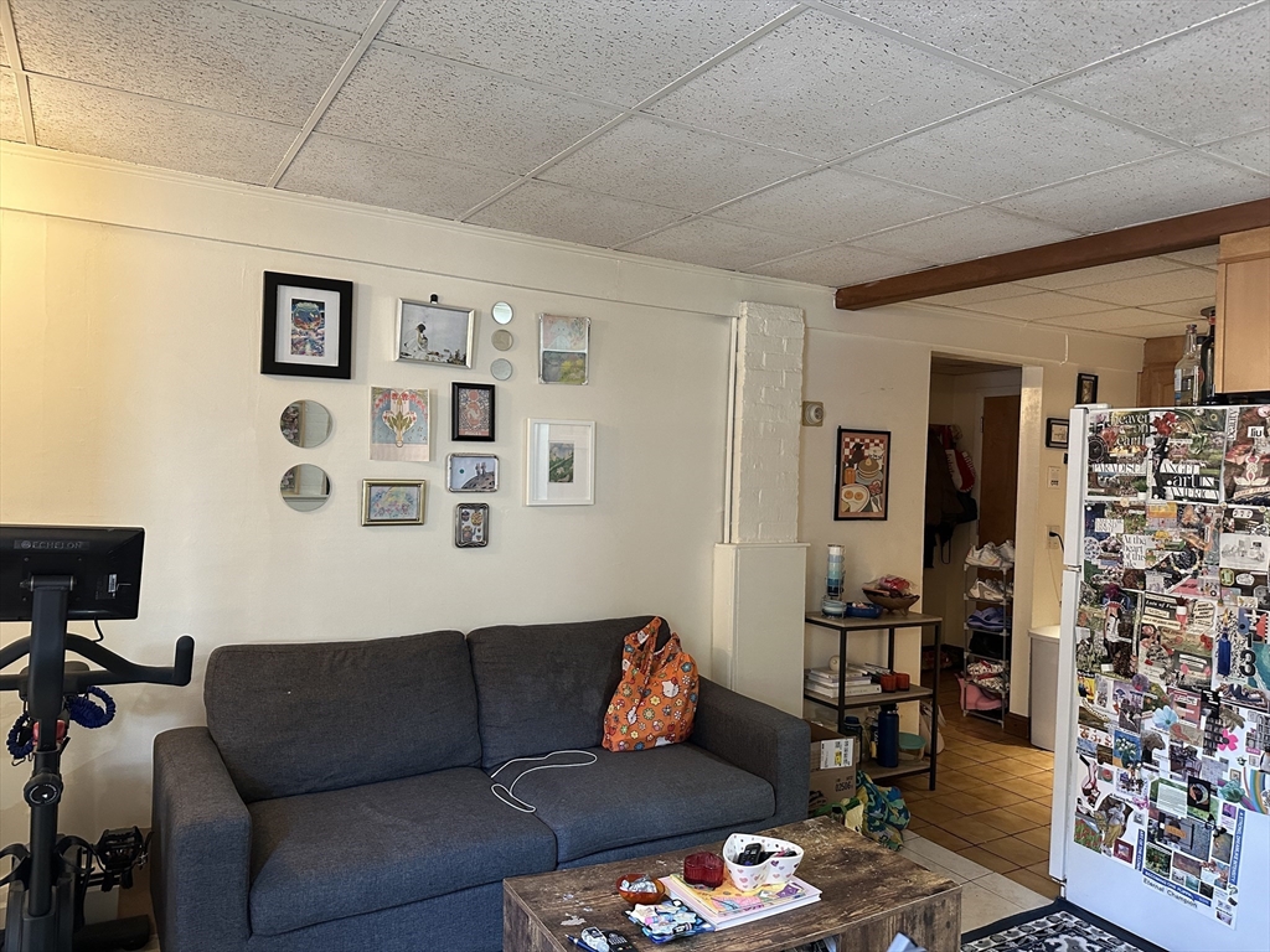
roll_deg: -1.8
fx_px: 881
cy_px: 476
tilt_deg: -0.8
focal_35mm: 24
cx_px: 635
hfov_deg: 71.6
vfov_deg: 56.8
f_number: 1.78
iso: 400
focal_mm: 6.86
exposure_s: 1/60
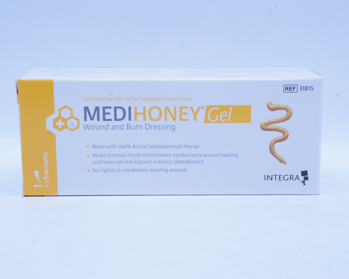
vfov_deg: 22.5
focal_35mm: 68
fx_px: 702
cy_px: 140
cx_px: 170
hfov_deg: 27.9
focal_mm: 40
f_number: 16
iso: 400
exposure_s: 1/13
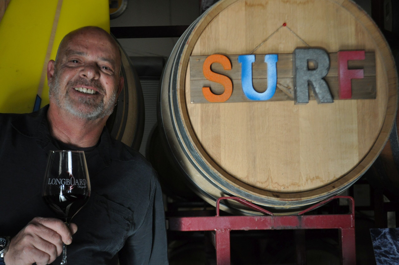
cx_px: 200
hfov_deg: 31.9
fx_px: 697
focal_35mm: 63
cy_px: 132
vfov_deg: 21.5
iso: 800
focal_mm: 42
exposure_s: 1/80
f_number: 5.3
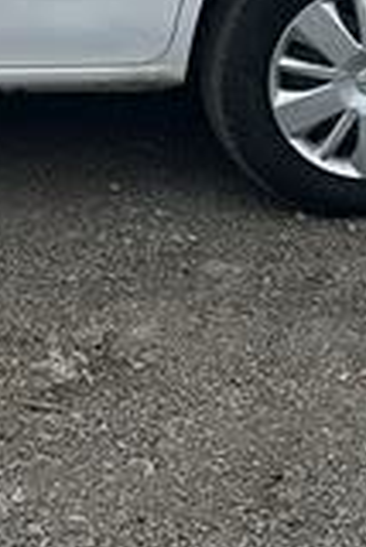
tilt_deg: -10.1
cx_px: -301
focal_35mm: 140
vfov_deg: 14.0
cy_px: -191
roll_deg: -0.4
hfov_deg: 9.3
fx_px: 2130
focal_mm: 6.86
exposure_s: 1/3597
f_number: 1.78
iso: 80
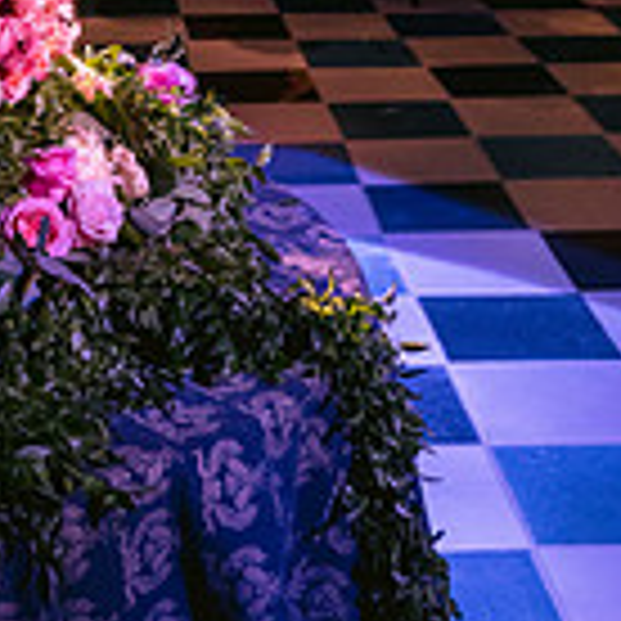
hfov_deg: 17.6
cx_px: 18
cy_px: -306
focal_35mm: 97
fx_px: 1969
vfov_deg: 16.4
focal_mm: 35
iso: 3200
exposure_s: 1/20
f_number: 4
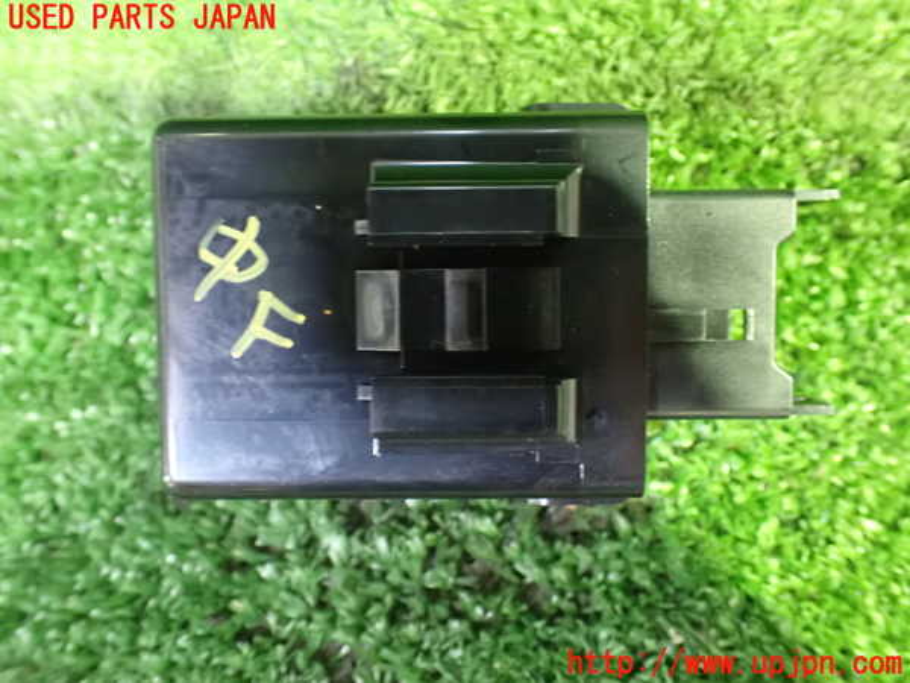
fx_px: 789
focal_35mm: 30
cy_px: 342
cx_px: 455
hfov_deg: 60.0
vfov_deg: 46.8
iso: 1600
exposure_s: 1/15
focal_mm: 5.4
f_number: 2.3
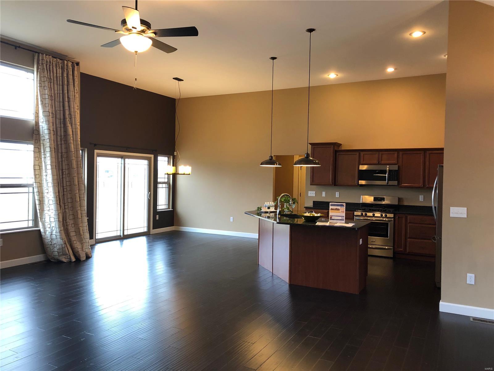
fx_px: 400
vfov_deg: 49.7
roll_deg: -0.8
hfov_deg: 63.4
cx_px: 247
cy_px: 186
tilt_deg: -2.6
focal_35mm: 28
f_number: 1.8
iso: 40
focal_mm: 3.99
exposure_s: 1/17
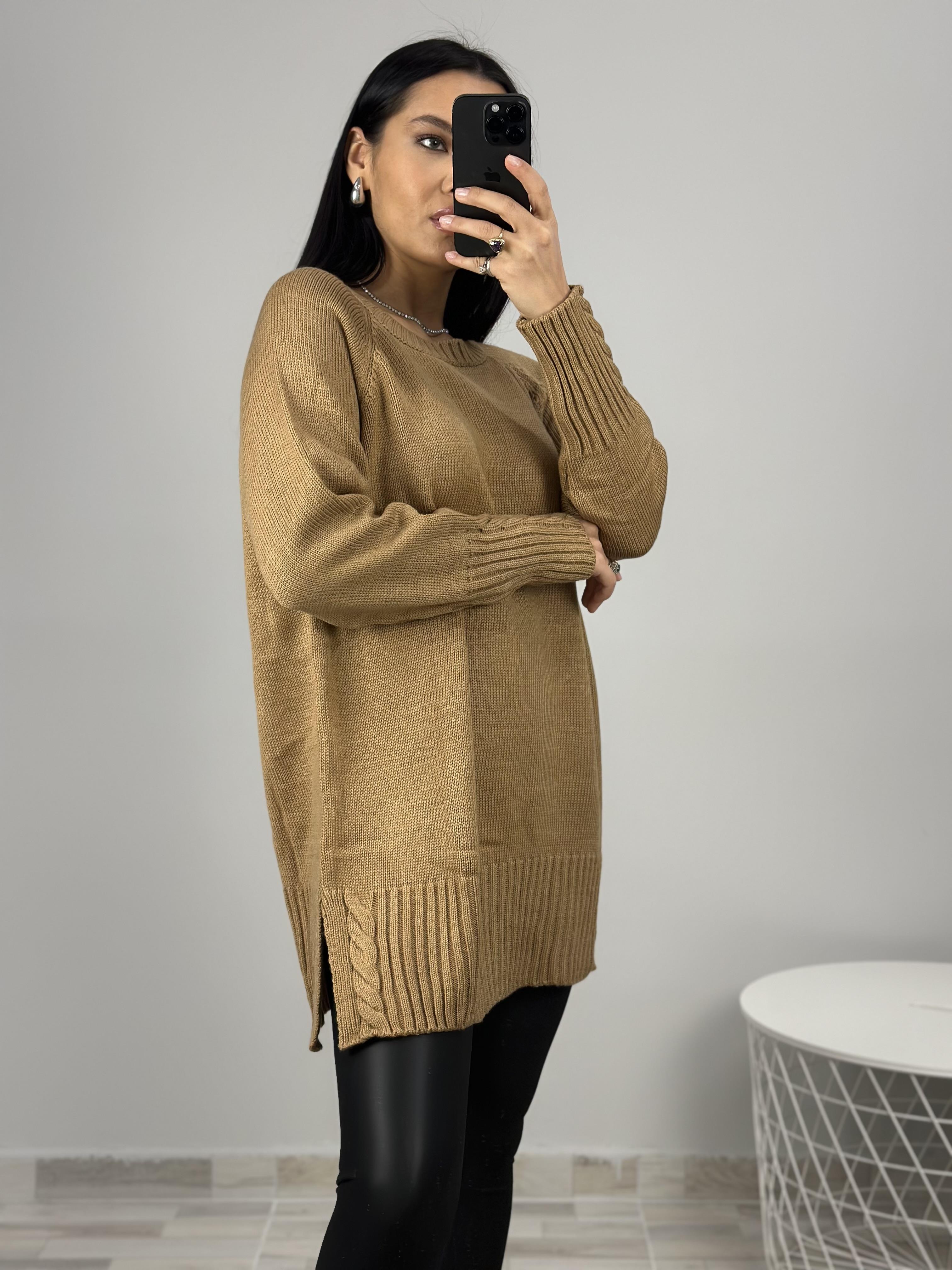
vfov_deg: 39.7
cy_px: 635
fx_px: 1760
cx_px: 476
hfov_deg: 30.3
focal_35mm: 48
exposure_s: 1/100
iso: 125
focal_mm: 6.86
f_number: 1.78
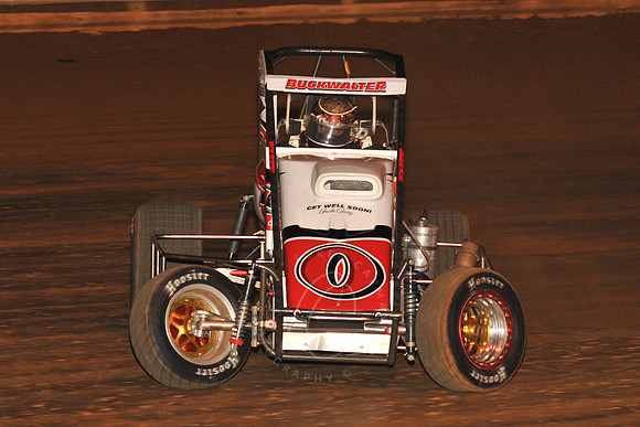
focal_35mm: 125
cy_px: 214
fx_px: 2223
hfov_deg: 16.4
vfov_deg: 11.0
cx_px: 320
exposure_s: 1/320
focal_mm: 125
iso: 1000
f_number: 6.3
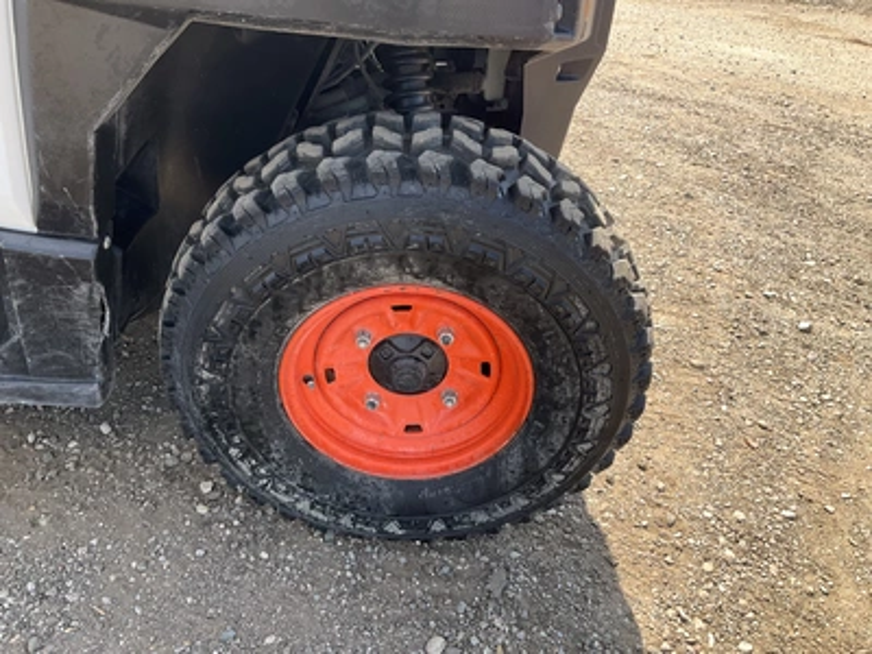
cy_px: 327
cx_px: 436
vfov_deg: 48.2
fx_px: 731
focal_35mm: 29
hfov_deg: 61.7
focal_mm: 3
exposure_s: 1/367
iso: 25
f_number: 1.8
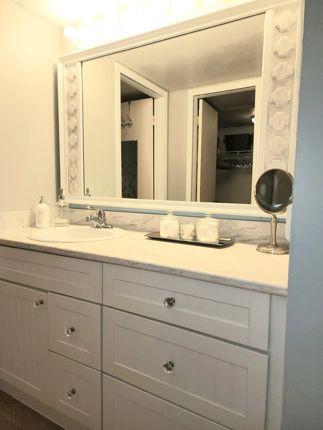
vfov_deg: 73.9
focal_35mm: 23
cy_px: 215
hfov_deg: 58.9
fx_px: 286
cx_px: 162
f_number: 1.8
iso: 32
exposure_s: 1/60.2
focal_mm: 6.4
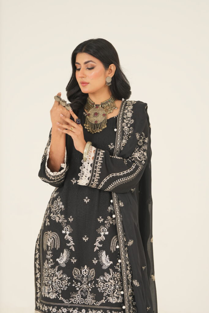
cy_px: 156
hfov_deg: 13.0
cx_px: 104
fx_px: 914
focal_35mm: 105
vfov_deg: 19.5
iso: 200
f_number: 5
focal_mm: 105
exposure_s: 1/250
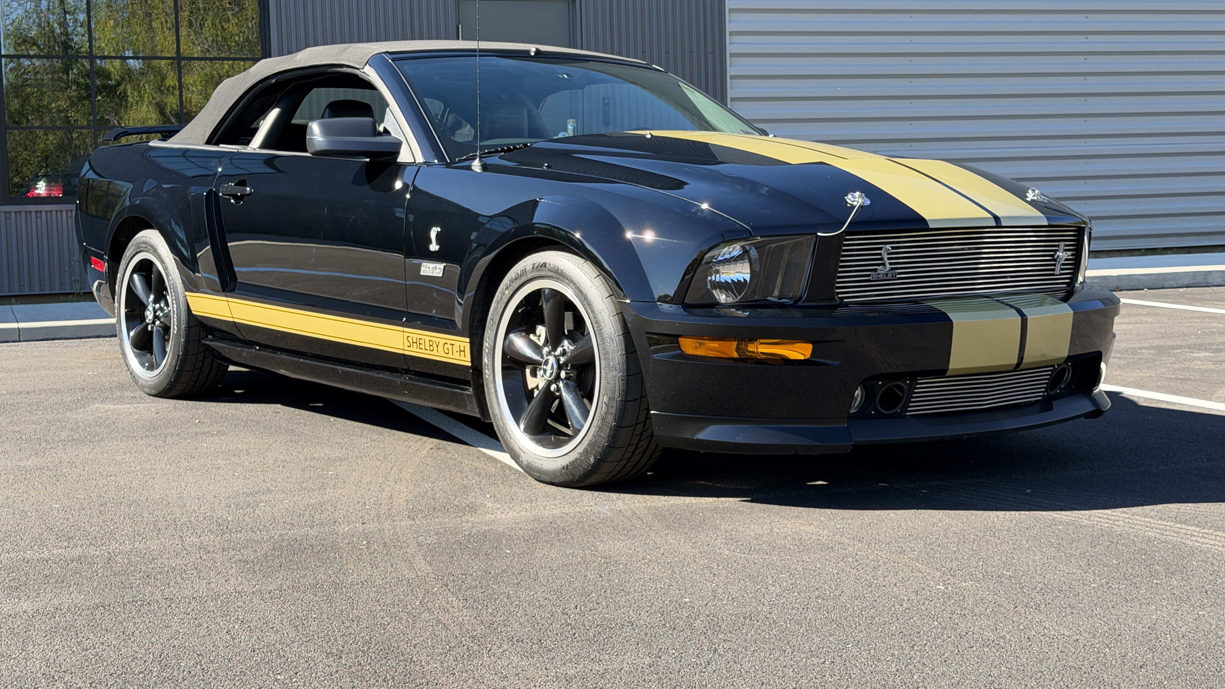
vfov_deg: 22.6
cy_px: 320
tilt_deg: -4.2
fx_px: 1722
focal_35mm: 53
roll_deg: +1.8
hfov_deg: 39.2
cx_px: 604
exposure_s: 1/769
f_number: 1.78
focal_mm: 6.76
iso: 64
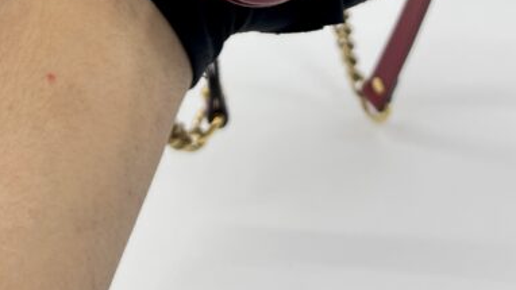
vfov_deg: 14.4
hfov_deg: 27.9
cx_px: 278
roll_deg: +0.7
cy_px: -193
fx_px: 1040
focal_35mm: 76
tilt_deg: -26.8
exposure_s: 1/106
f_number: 1.5
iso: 32
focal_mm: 5.7
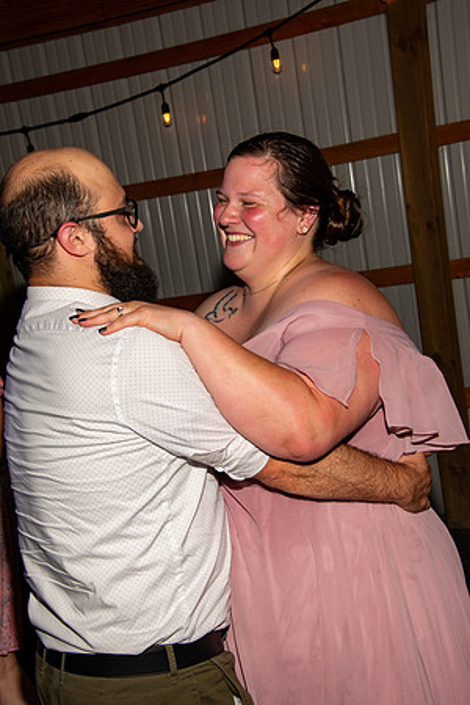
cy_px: 352
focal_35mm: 62
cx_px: 235
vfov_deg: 32.4
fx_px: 1214
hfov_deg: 21.9
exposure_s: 1/125
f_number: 13
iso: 400
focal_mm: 62
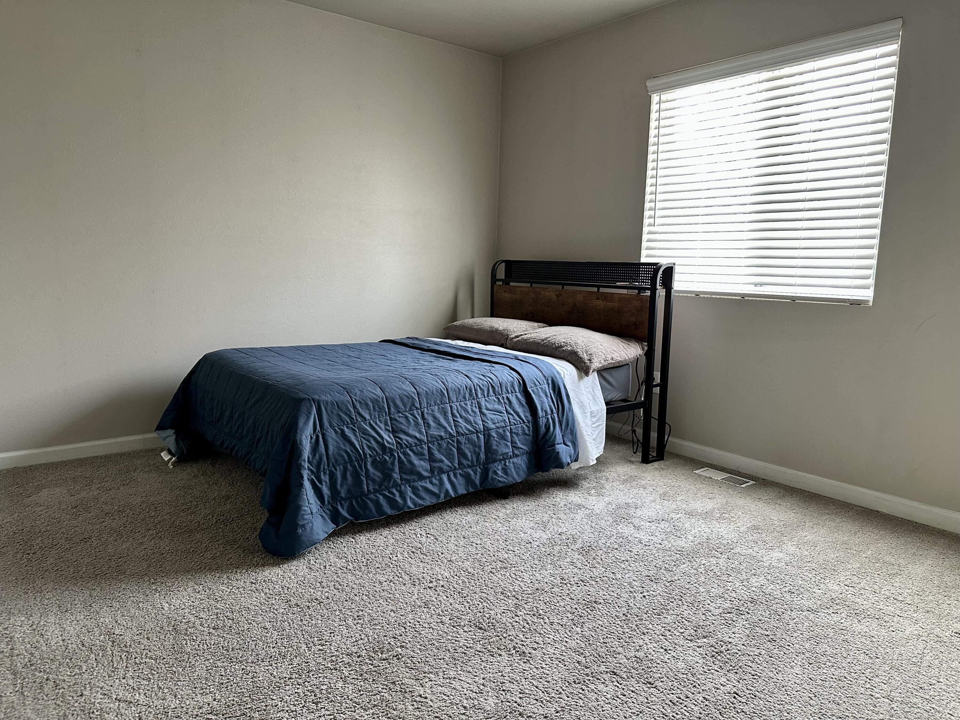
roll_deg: -1.5
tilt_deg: -8.8
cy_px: 360
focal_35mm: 24
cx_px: 480
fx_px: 666
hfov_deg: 71.6
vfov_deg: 56.8
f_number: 1.78
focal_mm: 6.86
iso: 250
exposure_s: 1/68
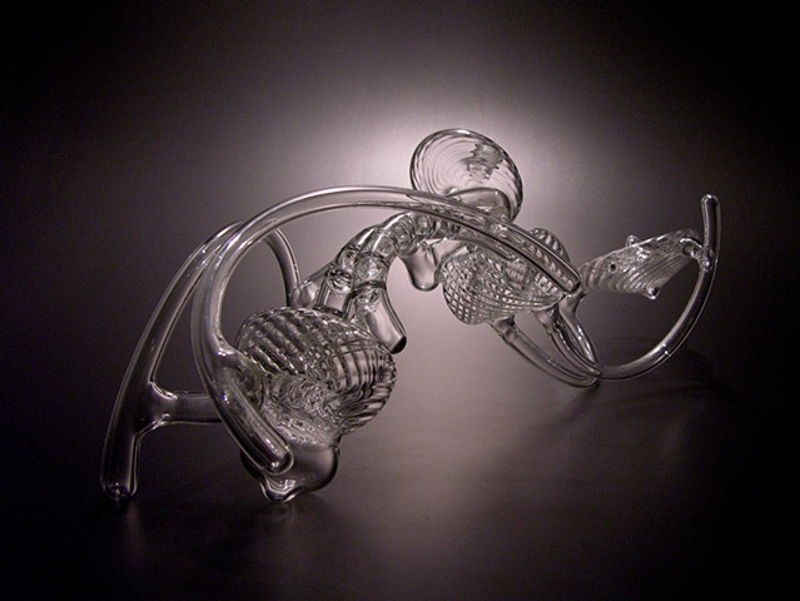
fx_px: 809
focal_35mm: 35
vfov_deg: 40.7
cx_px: 400
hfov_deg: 52.6
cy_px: 300
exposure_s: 1/1.67
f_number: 2.8
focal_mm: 8.9
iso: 200
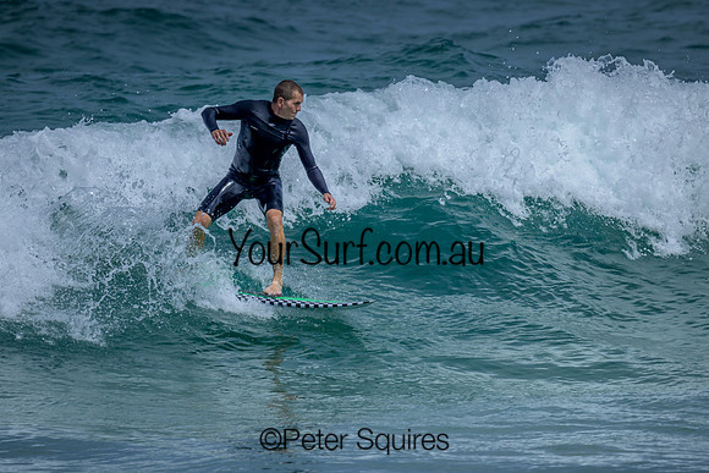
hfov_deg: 1.9
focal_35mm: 1095
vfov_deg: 1.3
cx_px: 376
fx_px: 21576
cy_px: 303
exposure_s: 1/2500
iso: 250
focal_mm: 800
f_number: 6.3
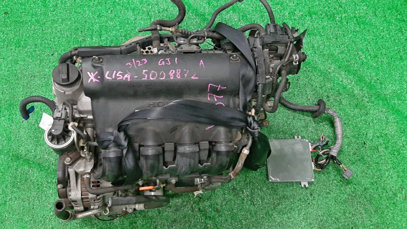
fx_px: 345
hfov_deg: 60.9
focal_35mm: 32
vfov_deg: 36.7
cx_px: 184
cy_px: 115
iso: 184
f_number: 1.7
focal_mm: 3.93
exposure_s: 1/50
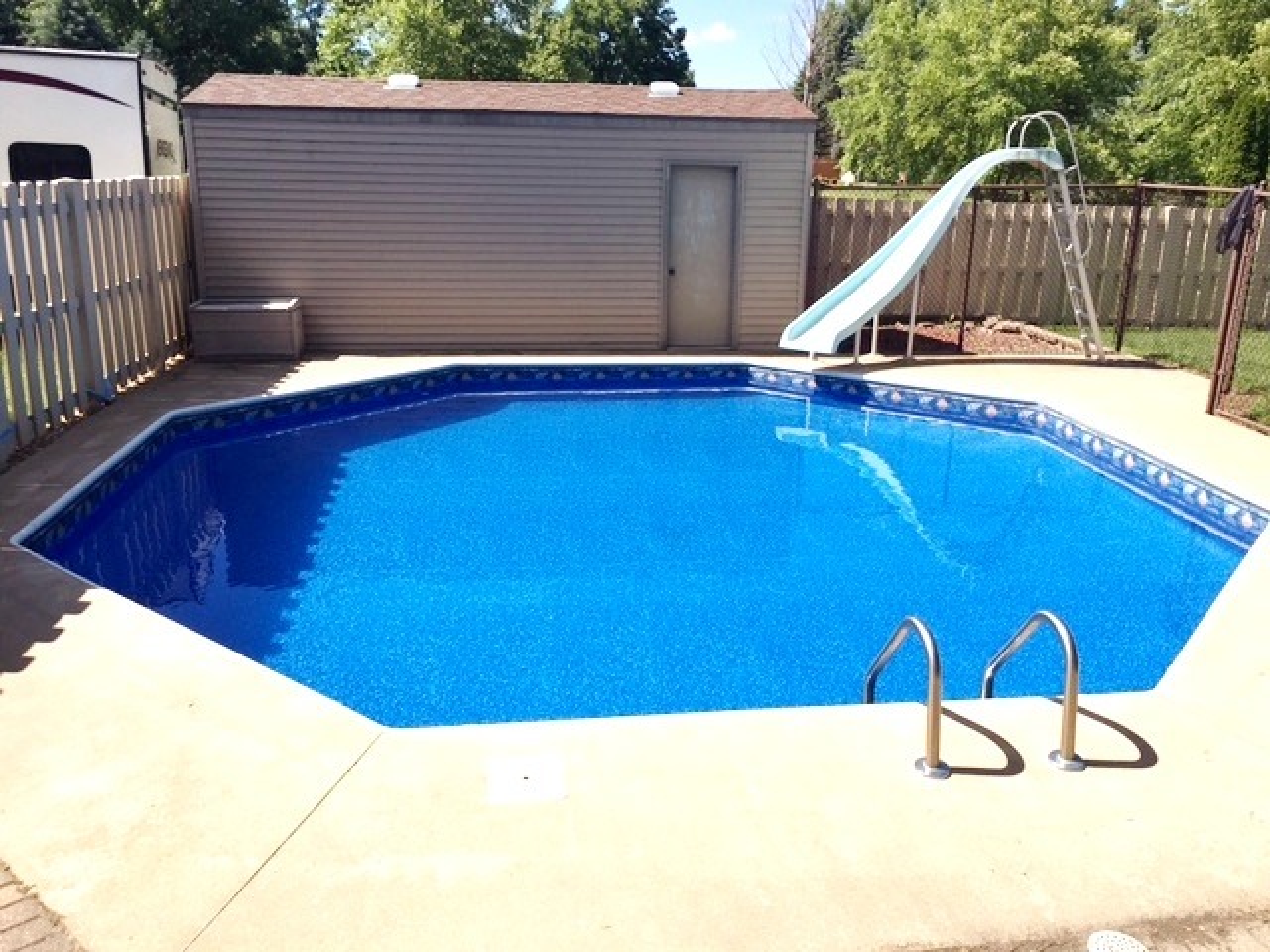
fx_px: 1064
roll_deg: -1.3
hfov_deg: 61.7
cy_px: 476
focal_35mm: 29
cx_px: 635
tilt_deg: -15.7
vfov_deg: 48.2
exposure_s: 1/1789
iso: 25
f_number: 2.2
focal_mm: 4.15
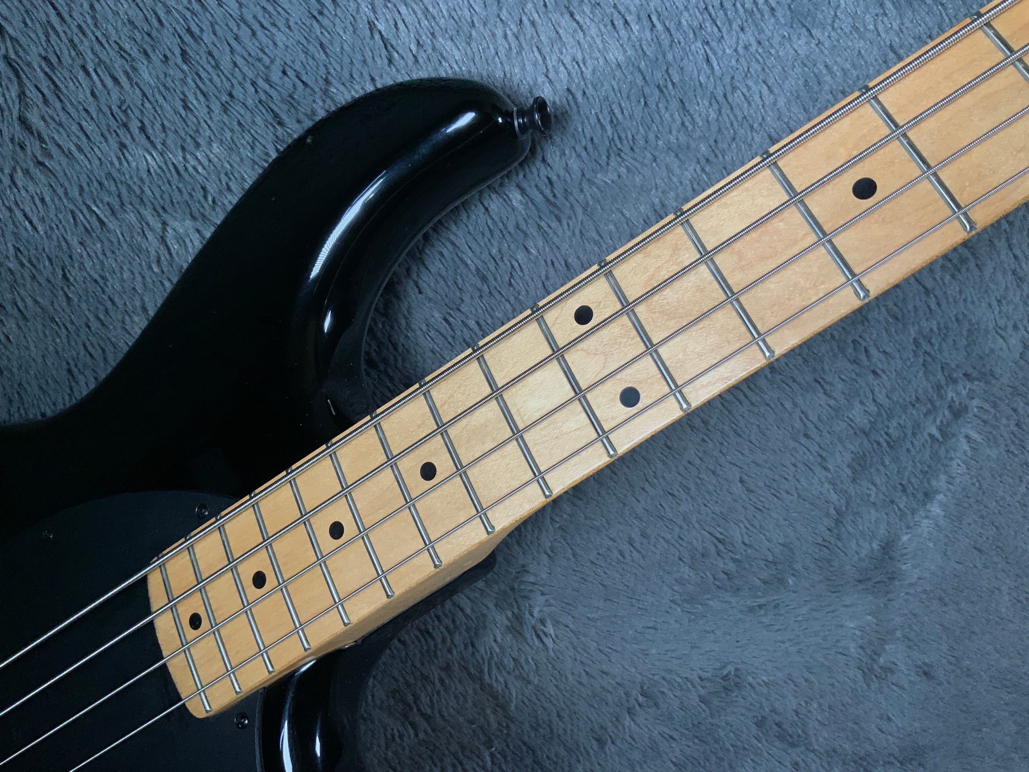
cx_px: 514
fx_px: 862
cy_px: 386
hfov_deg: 61.7
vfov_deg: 48.2
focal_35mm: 29
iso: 32
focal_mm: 3
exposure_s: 1/312
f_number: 1.8
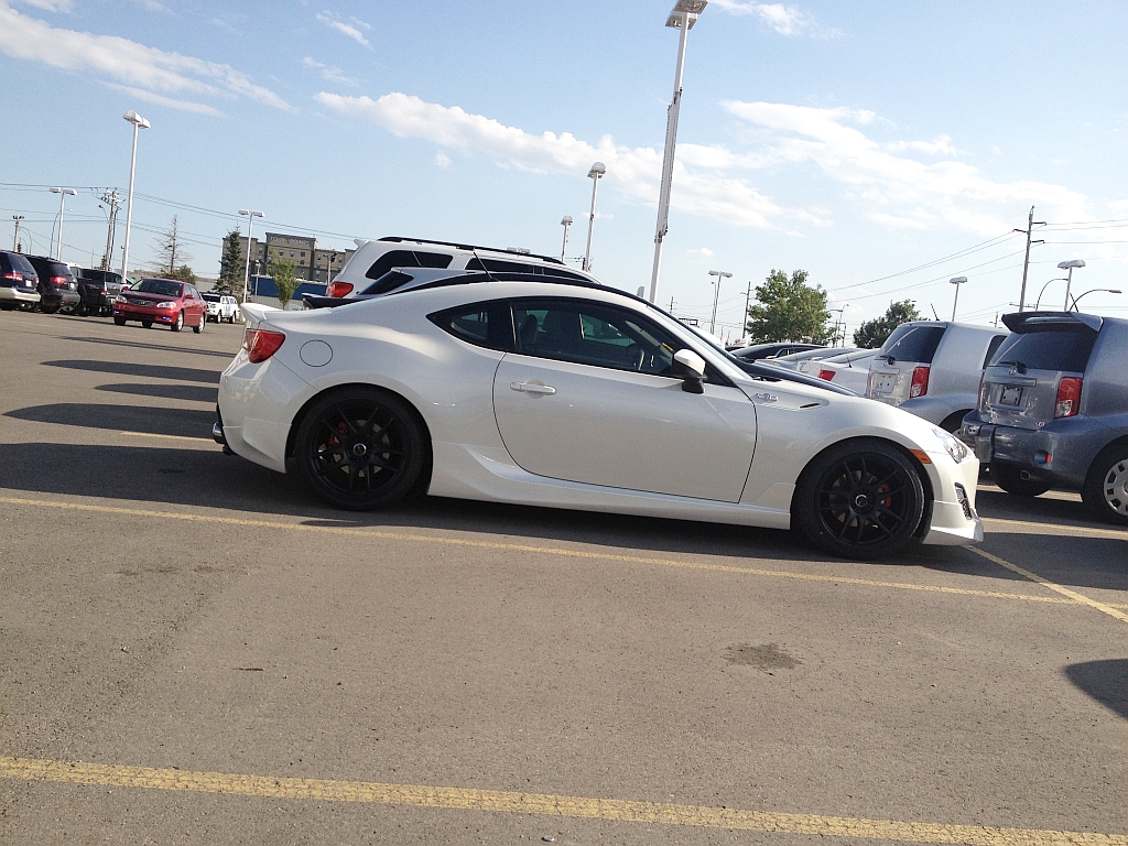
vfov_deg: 40.7
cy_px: 423
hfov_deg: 52.6
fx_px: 1141
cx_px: 564
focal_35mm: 35
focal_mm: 4.28
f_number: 2.4
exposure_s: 1/1727
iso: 64
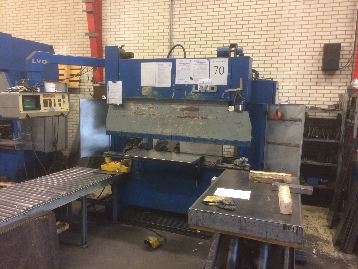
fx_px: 300
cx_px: 179
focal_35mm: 29
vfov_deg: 48.2
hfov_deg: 61.7
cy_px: 134
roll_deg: -0.9
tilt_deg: -8.6
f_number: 2.2
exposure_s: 1/33
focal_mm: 4.15
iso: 200
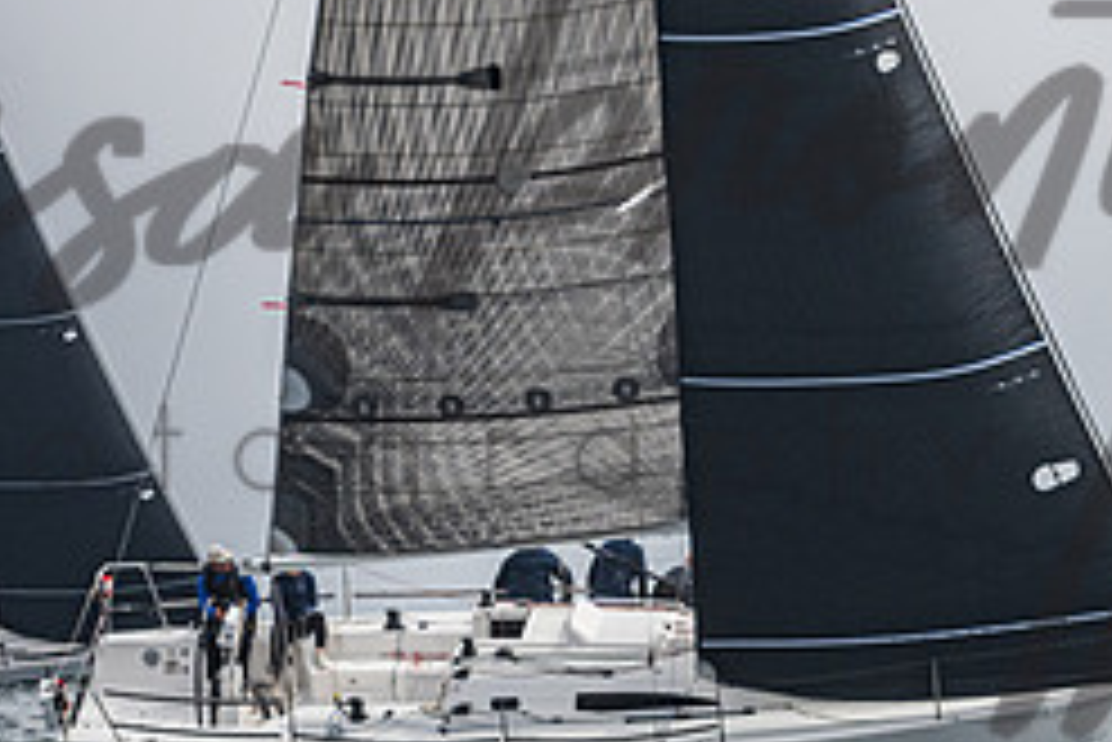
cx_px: 860
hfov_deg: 2.1
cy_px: 189
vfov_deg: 1.4
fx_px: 31060
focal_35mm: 1005
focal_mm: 350
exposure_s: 1/4000
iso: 400
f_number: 5.6
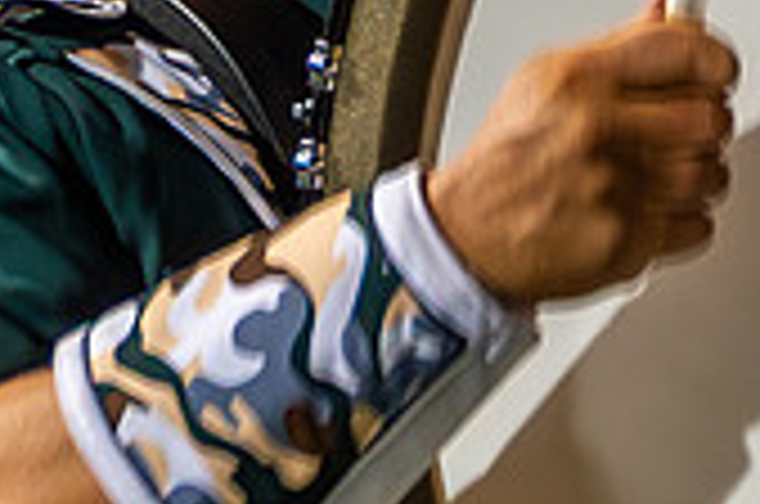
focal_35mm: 555
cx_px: 808
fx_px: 11694
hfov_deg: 3.7
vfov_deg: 2.5
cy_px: -382
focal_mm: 82
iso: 2200
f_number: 5.3
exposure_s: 1/160
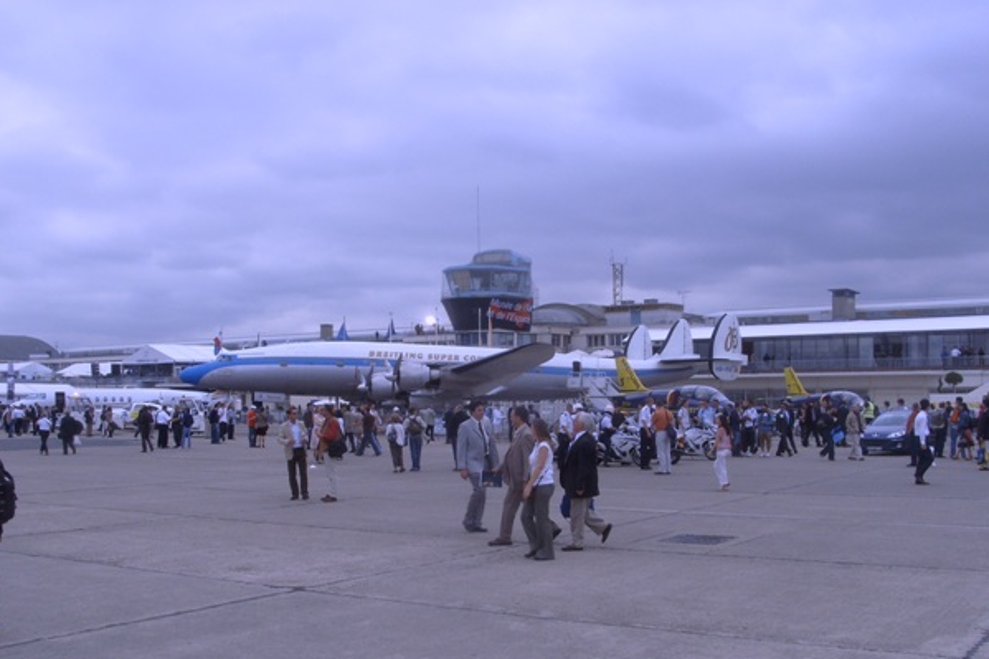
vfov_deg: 33.3
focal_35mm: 40
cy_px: 380
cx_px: 484
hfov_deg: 48.5
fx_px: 1099
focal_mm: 6
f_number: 5.5
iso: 80
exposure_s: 1/350
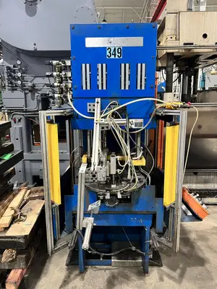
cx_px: 108
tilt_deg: -12.2
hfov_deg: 53.1
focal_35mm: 26
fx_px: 217
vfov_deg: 67.3
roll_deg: -1.0
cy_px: 144
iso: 125
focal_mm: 5.7
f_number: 1.5
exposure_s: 1/60
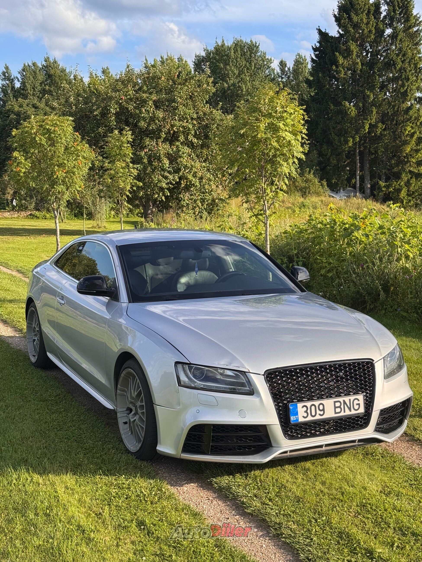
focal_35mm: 48
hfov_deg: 30.3
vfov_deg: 39.7
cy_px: 281
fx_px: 780
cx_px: 211
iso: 64
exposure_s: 1/1984
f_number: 1.78
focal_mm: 6.76
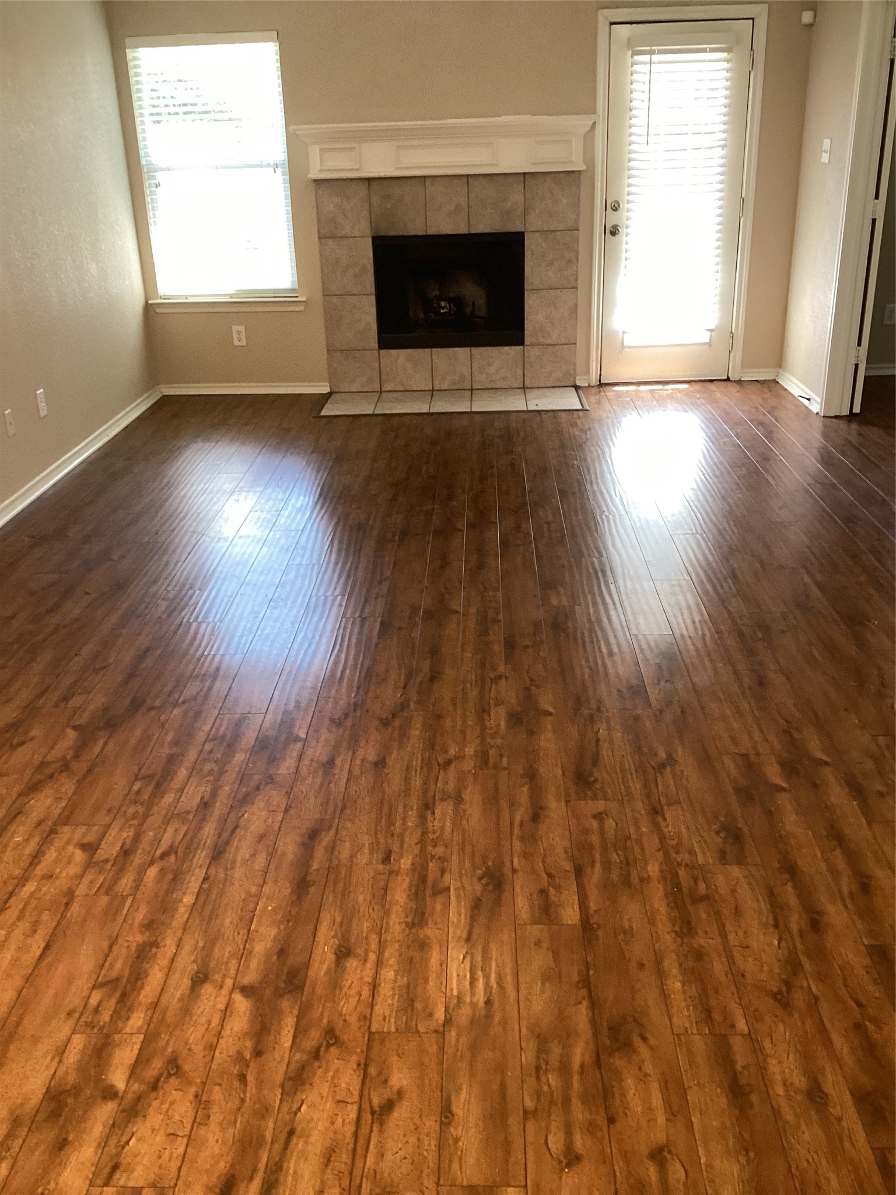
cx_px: 448
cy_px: 598
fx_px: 1070
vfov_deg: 58.4
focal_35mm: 31
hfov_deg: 45.4
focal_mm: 3.3
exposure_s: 1/50
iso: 160
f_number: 2.4
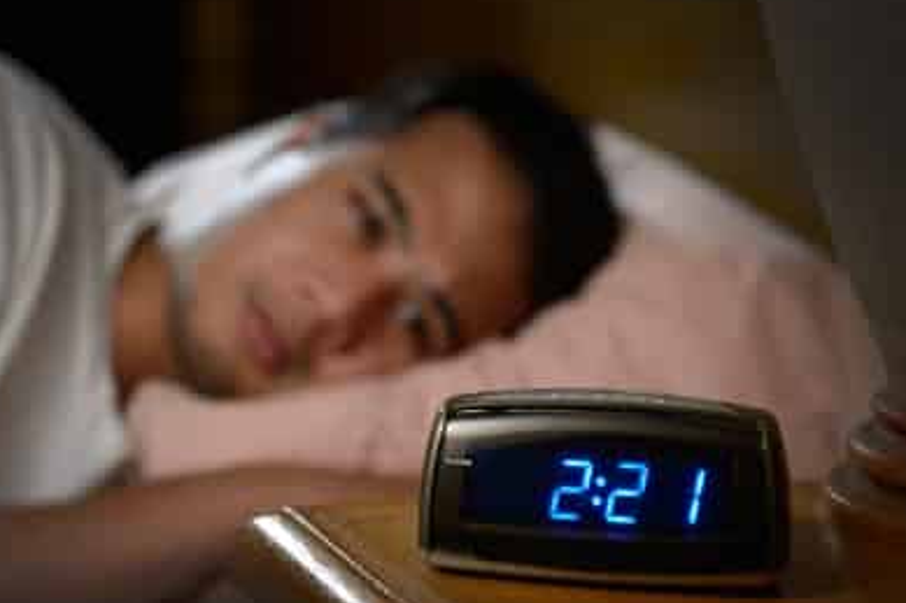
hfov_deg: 18.8
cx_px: 263
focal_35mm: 108
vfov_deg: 12.7
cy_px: 207
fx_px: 2717
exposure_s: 1/30
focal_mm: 70
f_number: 4.5
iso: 200
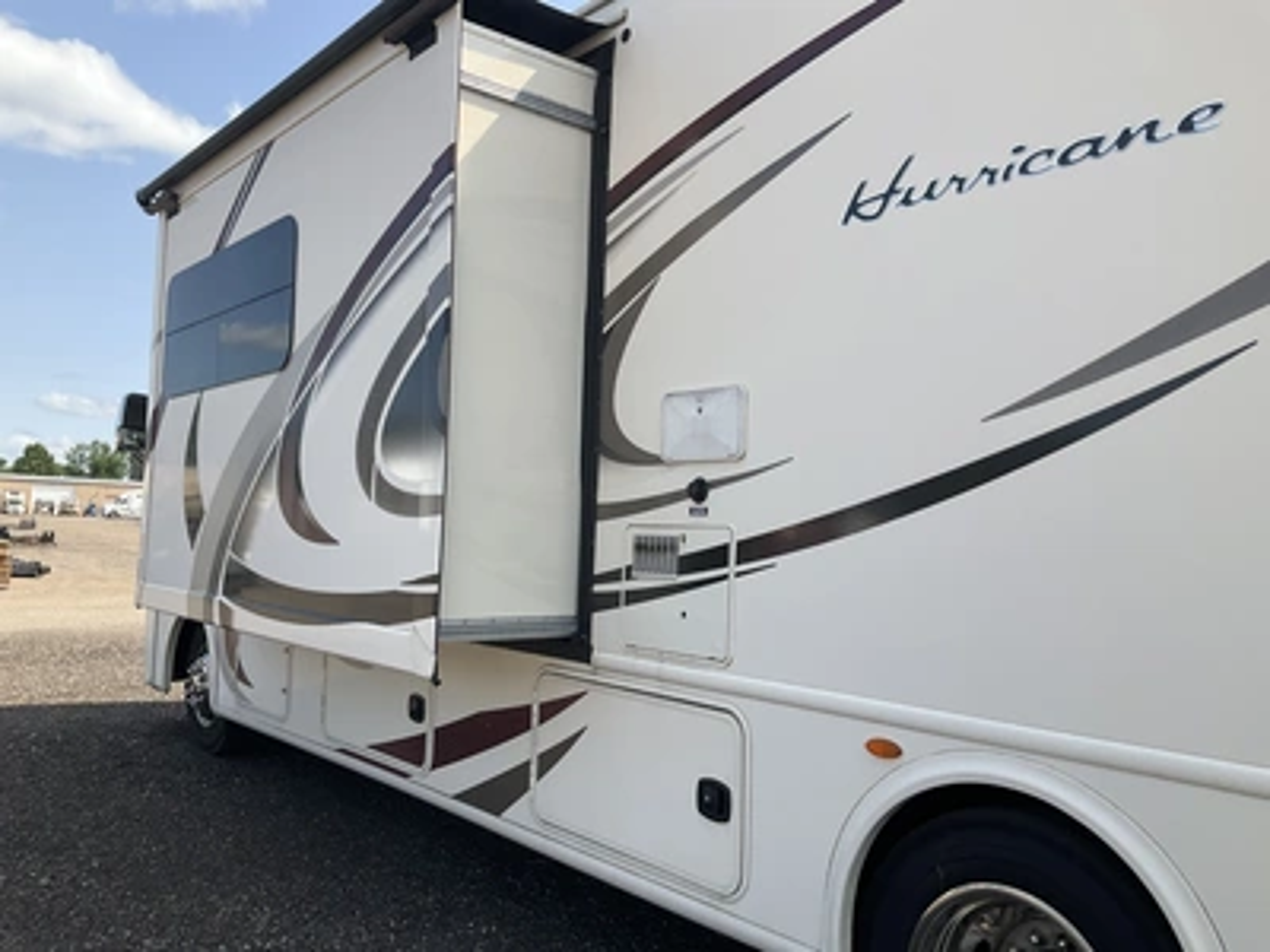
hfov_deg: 61.7
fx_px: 1064
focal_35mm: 29
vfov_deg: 48.2
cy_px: 476
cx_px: 635
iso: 25
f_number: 1.8
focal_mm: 3
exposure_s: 1/1015
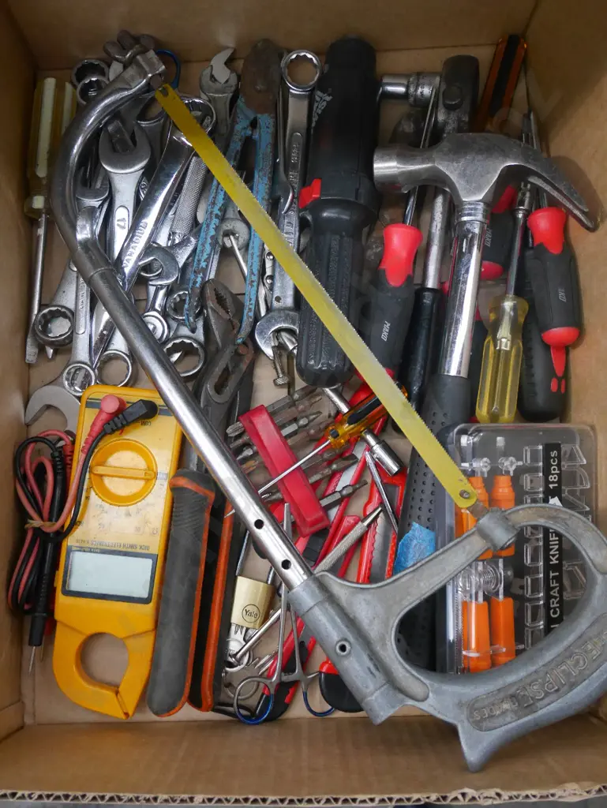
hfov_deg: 39.7
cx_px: 304
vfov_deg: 51.3
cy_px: 404
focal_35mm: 36
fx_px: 841
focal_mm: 18
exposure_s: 1/50
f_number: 4.2
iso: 3200
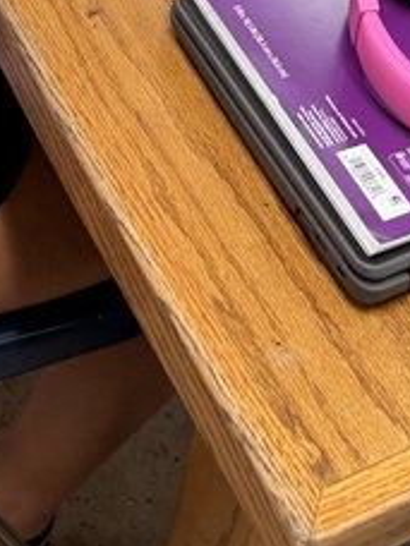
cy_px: -467
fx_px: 1706
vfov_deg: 15.4
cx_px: 252
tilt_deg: -29.2
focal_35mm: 108
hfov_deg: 13.7
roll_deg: -11.3
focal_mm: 6.76
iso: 125
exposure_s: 1/60
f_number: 1.78
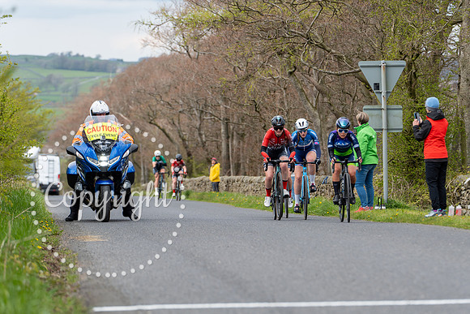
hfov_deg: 12.7
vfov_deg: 8.5
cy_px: 141
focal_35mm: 162
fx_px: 2109
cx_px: 258
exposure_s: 1/640
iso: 200
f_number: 4
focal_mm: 147
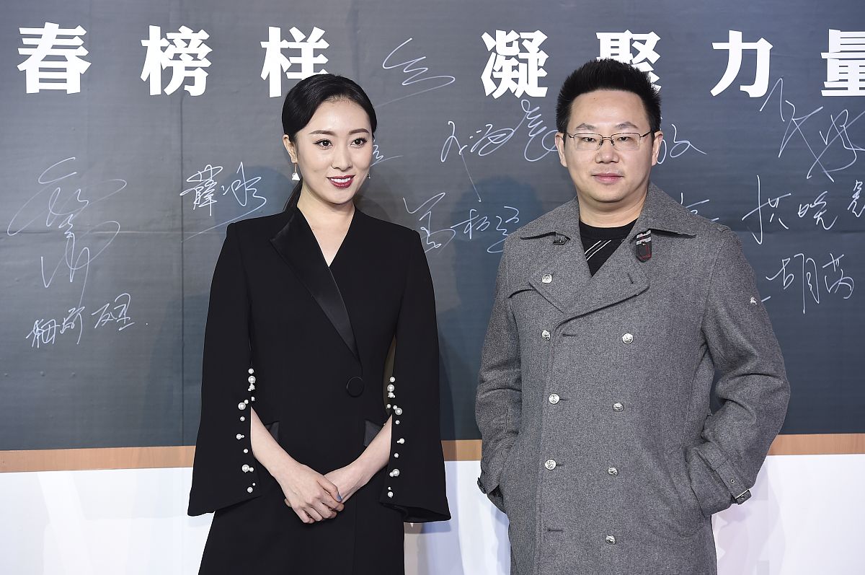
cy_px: 288
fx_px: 3000
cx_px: 432
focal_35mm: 125
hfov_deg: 16.4
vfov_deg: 10.9
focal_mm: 125
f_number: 5.6
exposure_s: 1/200
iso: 1000
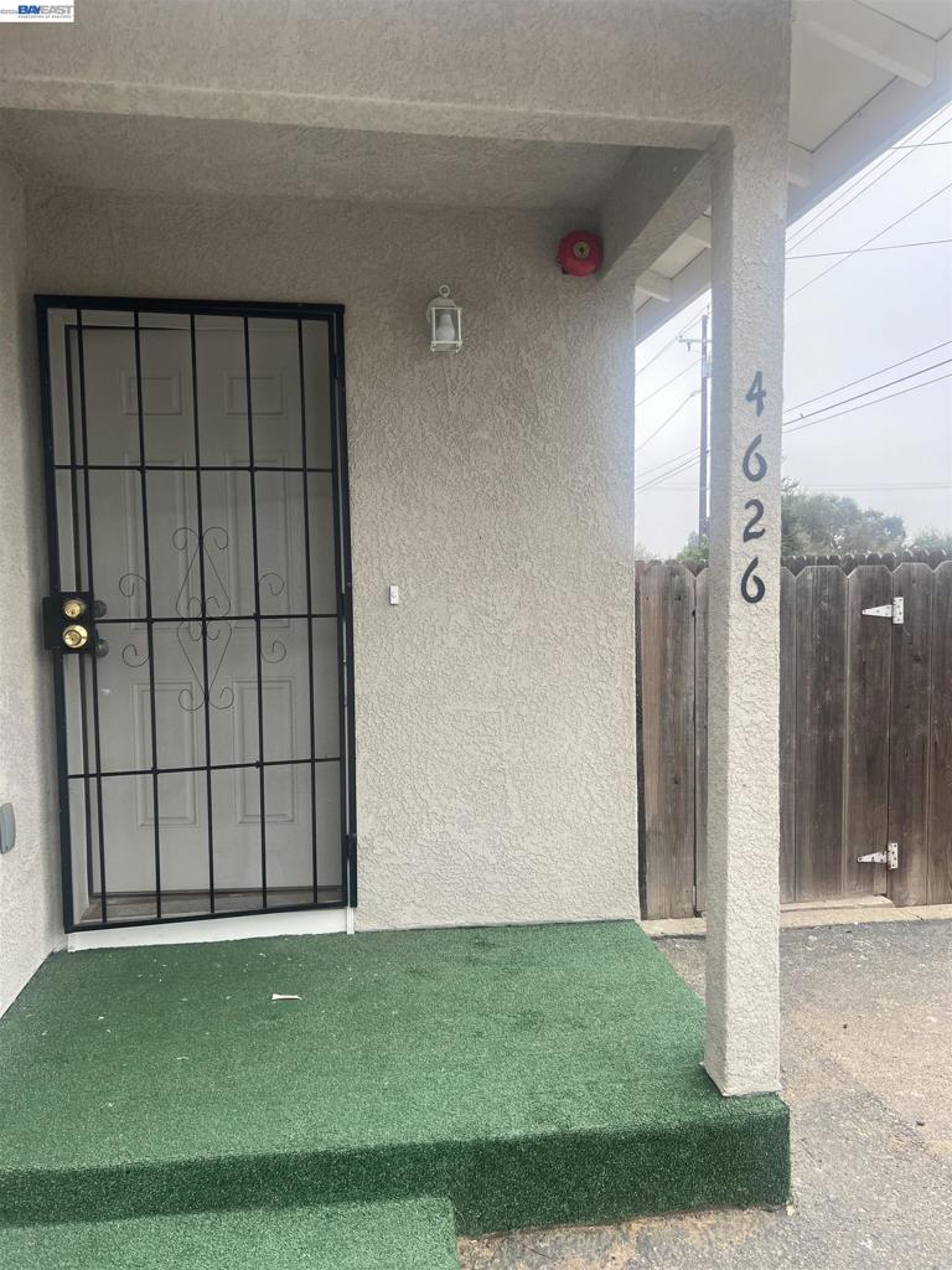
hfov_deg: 53.1
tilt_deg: -2.1
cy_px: 635
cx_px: 476
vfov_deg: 67.3
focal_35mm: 26
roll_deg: +0.7
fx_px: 953
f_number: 1.5
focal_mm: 5.7
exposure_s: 1/121
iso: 64
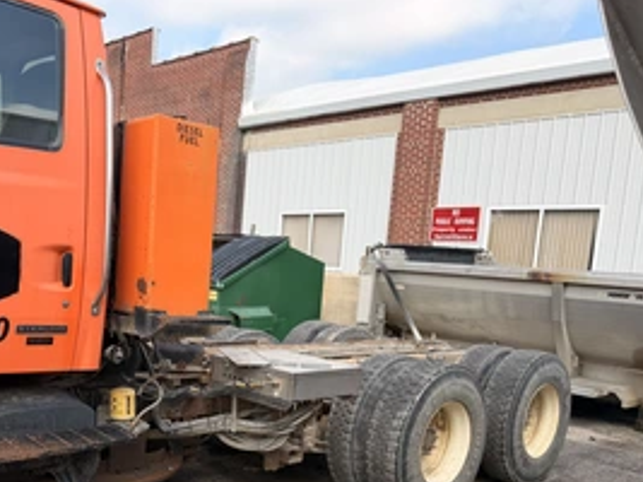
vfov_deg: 38.7
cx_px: 193
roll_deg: -3.8
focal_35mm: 36
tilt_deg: -11.3
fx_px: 668
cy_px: 354
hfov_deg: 50.0
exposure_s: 1/1727
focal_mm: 6.76
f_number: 1.78
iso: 80
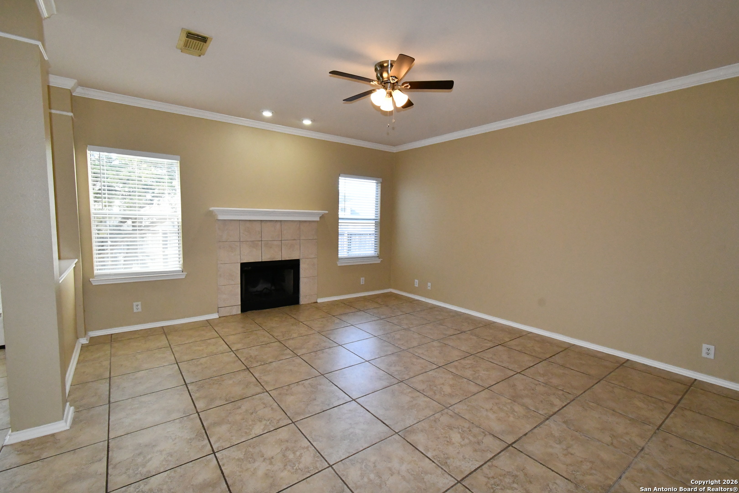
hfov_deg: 100.4
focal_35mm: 15
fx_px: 308
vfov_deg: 77.3
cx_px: 370
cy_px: 246
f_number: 10
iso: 4000
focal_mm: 10
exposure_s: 1/250
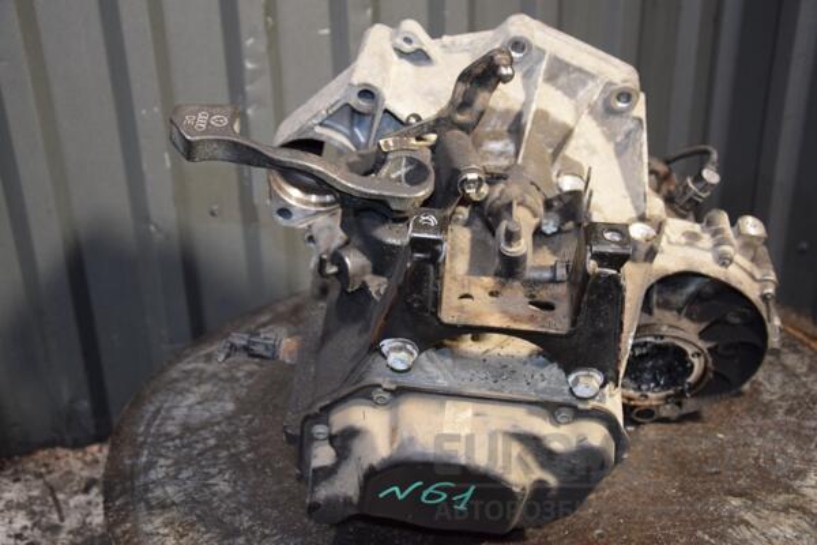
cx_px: 408
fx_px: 953
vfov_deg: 31.9
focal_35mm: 42
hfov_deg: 46.4
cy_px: 272
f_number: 5
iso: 800
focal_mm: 28
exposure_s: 1/60
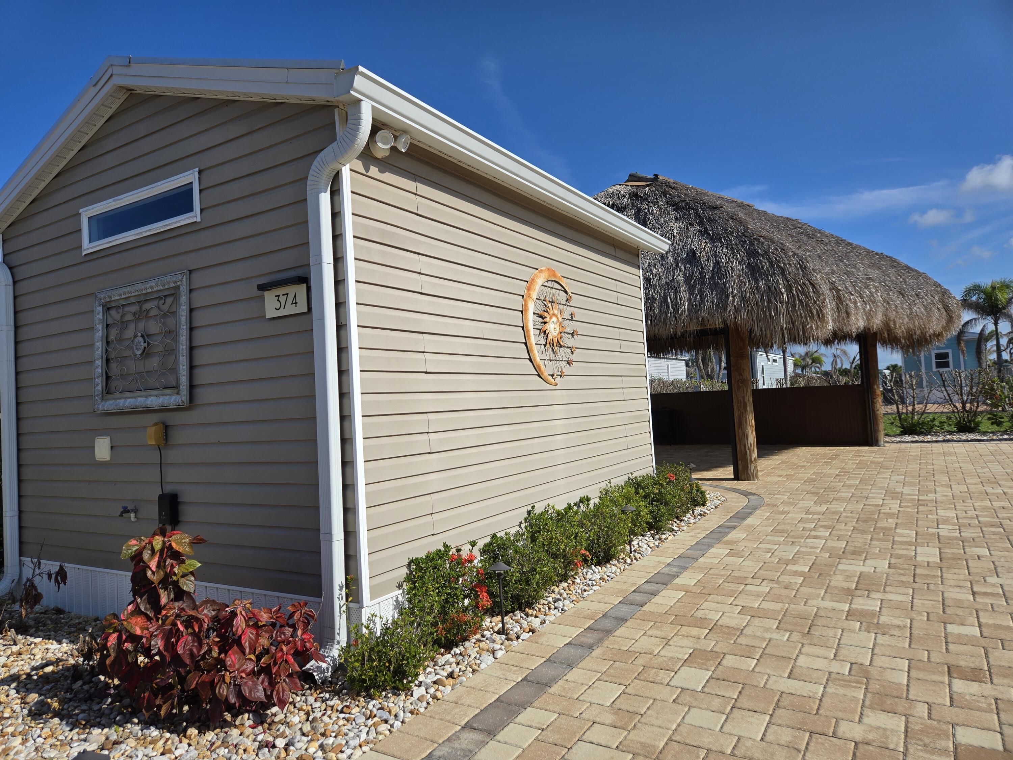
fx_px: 673
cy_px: 380
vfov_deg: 58.9
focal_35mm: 23
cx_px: 506
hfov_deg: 73.9
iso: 25
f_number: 1.8
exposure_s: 1/3001
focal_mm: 5.4
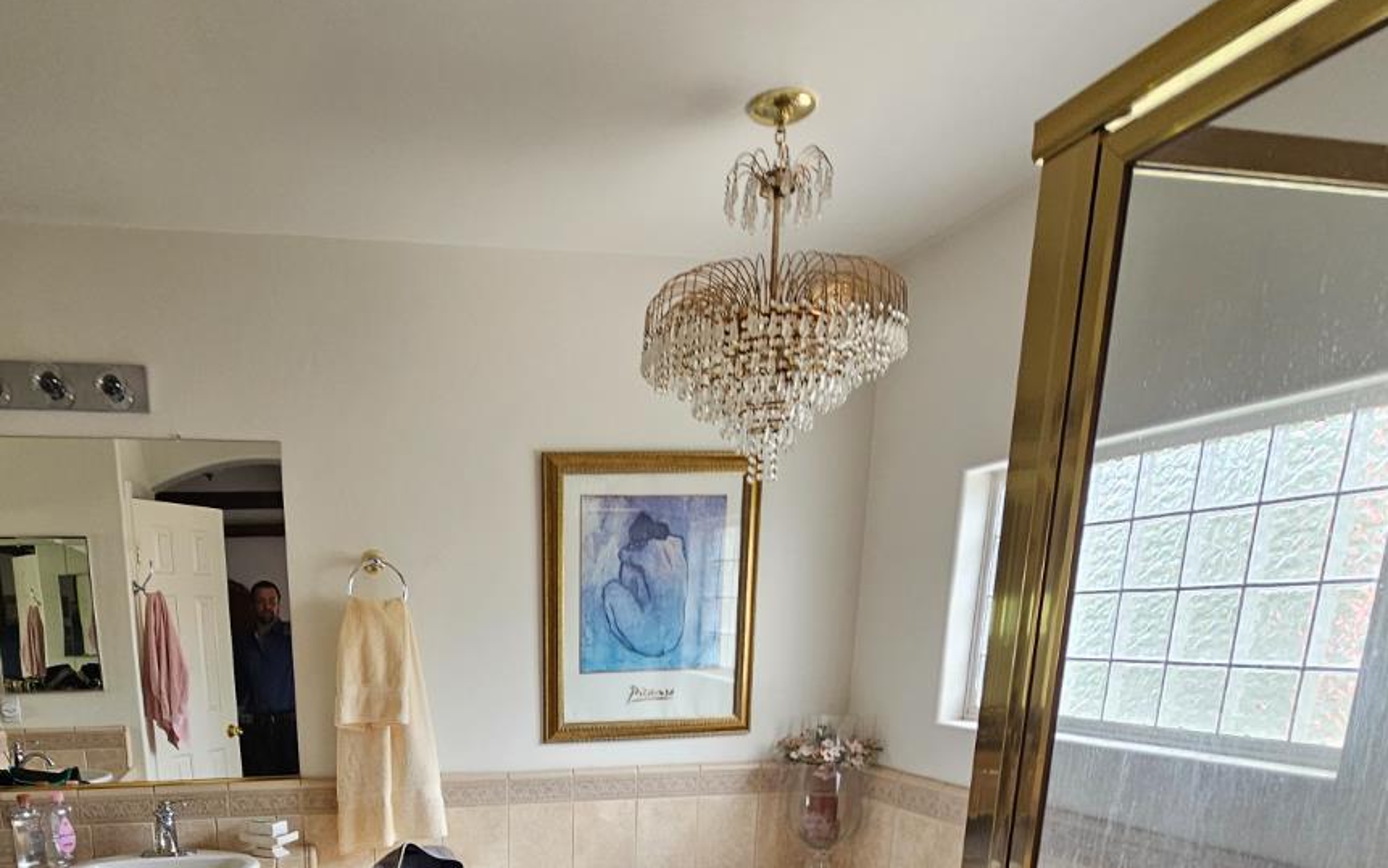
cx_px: 487
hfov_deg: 73.0
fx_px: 908
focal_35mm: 24
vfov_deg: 42.8
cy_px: 898
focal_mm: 2.2
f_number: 2.2
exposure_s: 1/60
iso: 80
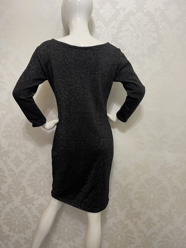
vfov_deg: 69.4
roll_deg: -4.1
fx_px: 179
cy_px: 124
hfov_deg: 54.9
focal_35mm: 25
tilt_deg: -10.3
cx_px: 93
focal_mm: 5.1
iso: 160
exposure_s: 1/50
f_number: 1.6
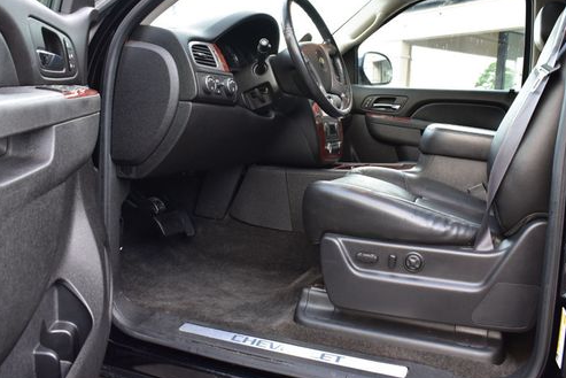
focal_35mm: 35
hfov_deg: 54.4
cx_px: 288
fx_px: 550
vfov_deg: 37.6
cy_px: 141
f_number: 7.1
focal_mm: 18
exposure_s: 1/25
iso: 400
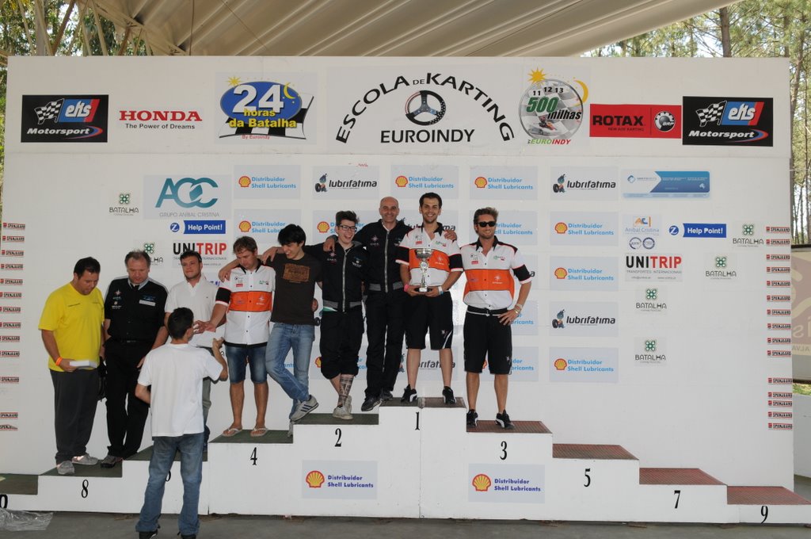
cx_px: 406
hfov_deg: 57.3
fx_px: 742
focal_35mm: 33
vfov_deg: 39.9
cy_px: 270
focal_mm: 22
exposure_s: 1/60
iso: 200
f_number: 8
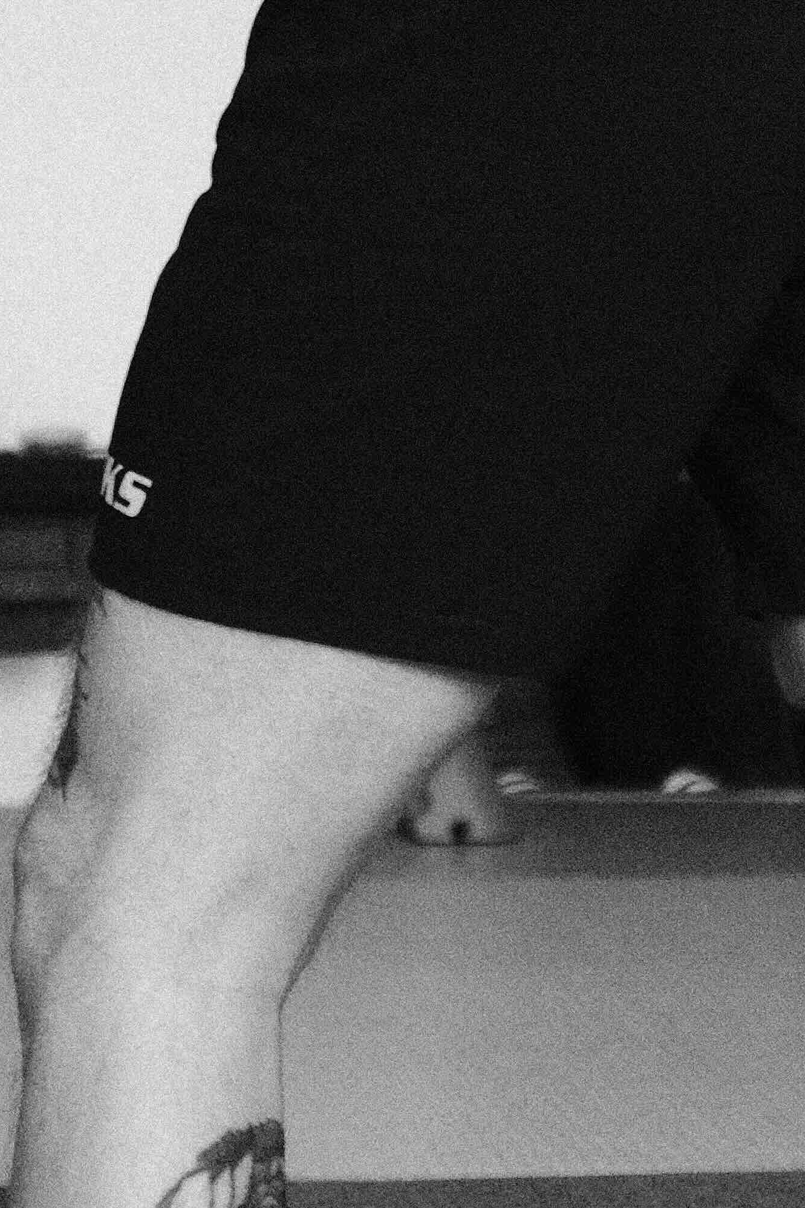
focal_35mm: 247
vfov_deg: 8.3
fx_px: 8283
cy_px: 39
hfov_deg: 5.6
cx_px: 14
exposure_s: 1/480
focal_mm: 52.7
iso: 5000
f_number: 4
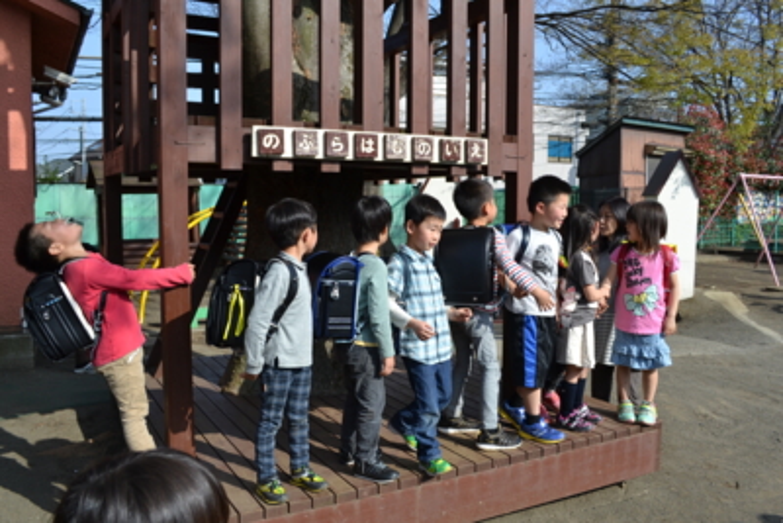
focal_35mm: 30
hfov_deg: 61.9
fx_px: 653
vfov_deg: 43.6
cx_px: 392
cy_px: 262
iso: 100
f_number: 7.1
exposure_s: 1/200
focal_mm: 20
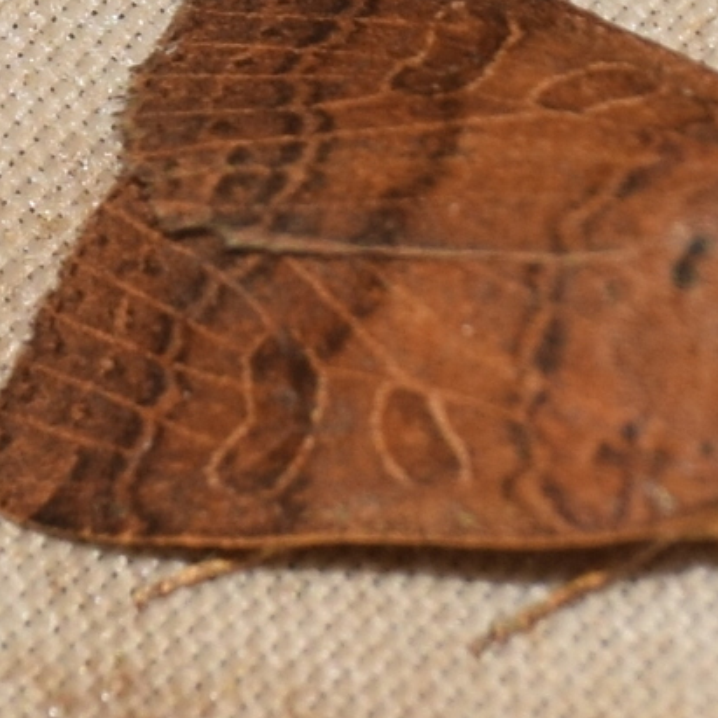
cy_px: 259
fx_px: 9762
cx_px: 303
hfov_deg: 4.2
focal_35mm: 416
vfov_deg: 4.2
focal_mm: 140
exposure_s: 1/160
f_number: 13
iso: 100
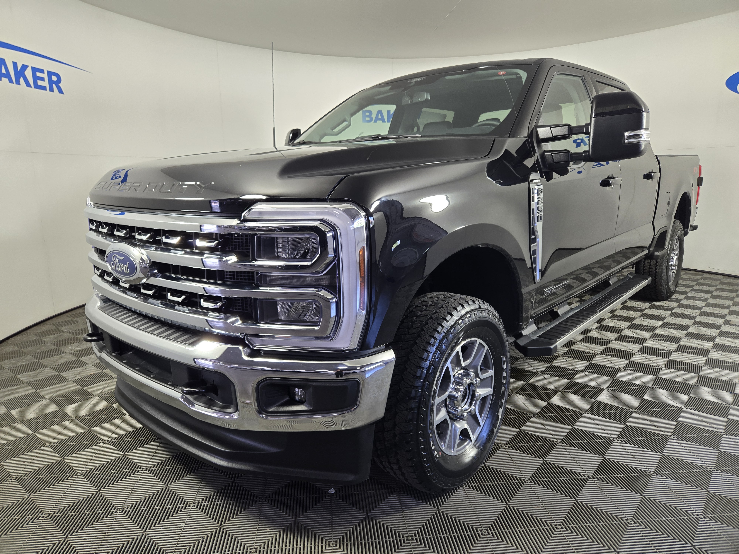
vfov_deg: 58.9
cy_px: 277
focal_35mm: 23
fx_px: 491
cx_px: 370
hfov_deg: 73.9
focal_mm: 5.4
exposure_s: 1/120
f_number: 1.8
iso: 100
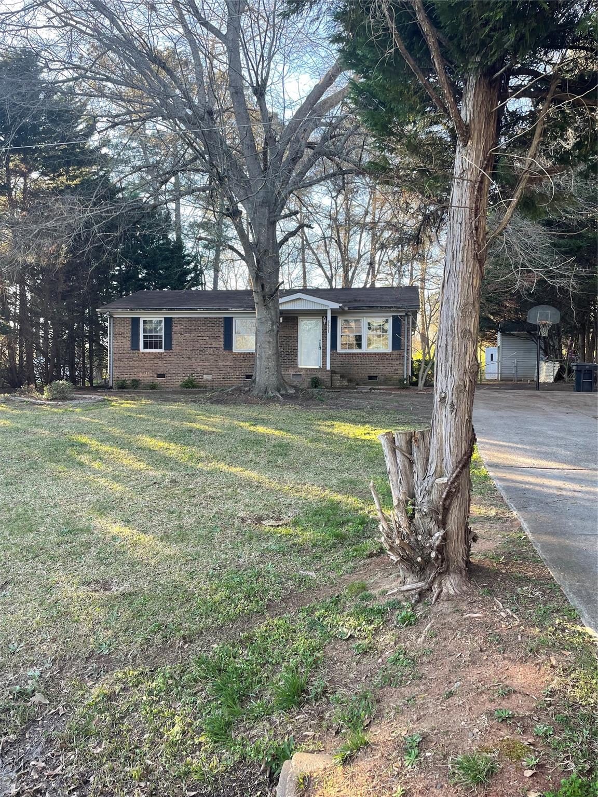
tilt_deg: -1.4
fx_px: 599
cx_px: 299
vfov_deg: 67.3
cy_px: 398
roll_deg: +0.5
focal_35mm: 26
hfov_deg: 53.1
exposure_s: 1/121
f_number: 1.6
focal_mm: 4.2
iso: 40
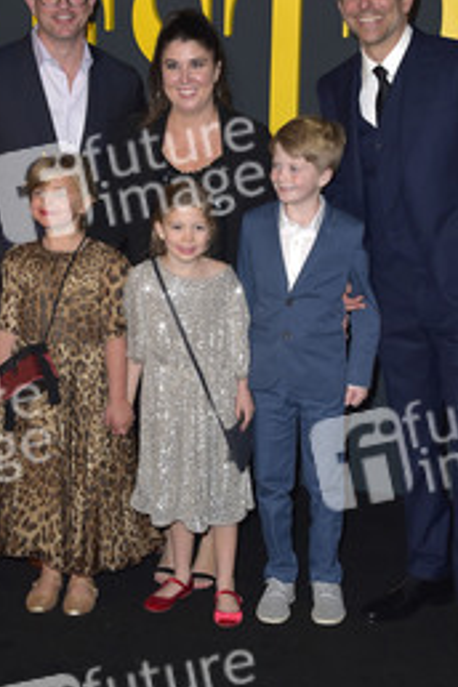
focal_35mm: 62
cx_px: 206
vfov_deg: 32.4
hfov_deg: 21.9
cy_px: 314
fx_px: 1183
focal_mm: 40
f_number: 6.3
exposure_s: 1/250
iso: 320
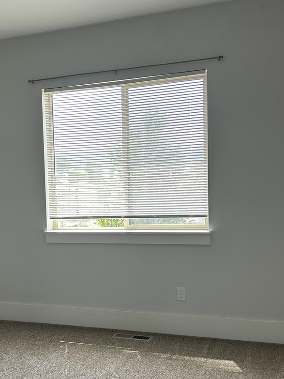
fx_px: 558
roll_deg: +2.2
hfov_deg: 27.7
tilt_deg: -0.7
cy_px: 237
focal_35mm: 51
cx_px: 36
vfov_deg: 37.3
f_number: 1.5
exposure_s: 1/163
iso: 50
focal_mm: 5.7
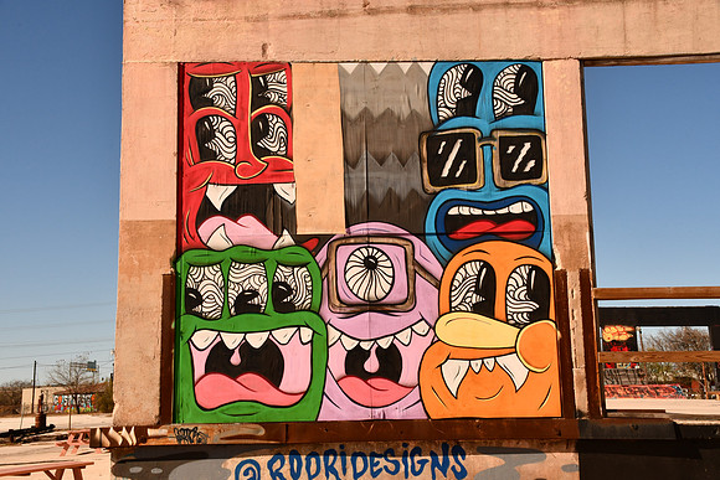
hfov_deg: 42.7
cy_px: 240
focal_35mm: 46
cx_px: 360
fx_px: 920
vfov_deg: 29.3
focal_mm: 31
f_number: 20
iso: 400
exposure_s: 1/400
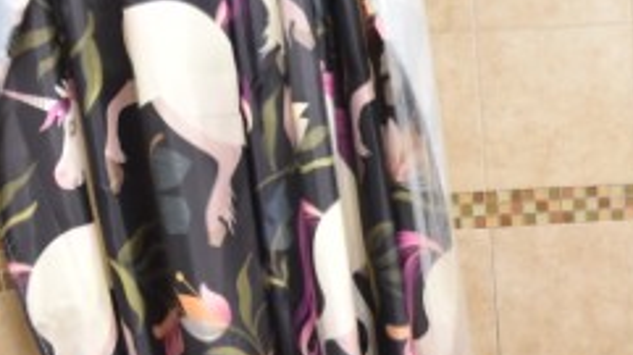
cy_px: 310
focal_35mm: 47
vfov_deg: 24.7
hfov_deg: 40.6
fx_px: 788
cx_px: 565
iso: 800
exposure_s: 1/15
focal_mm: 10
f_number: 3.5
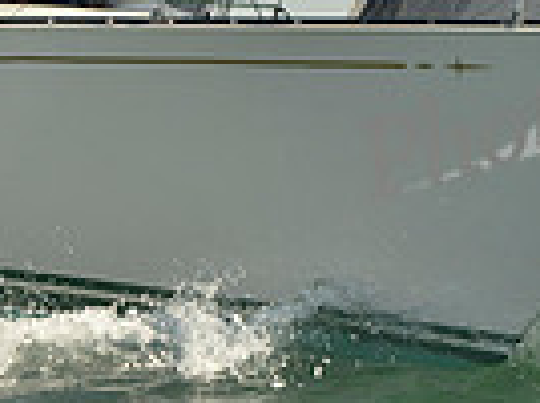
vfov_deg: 2.4
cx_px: 157
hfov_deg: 3.2
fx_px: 9748
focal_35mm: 626
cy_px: -58
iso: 200
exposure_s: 1/1250
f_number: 7.1
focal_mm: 150
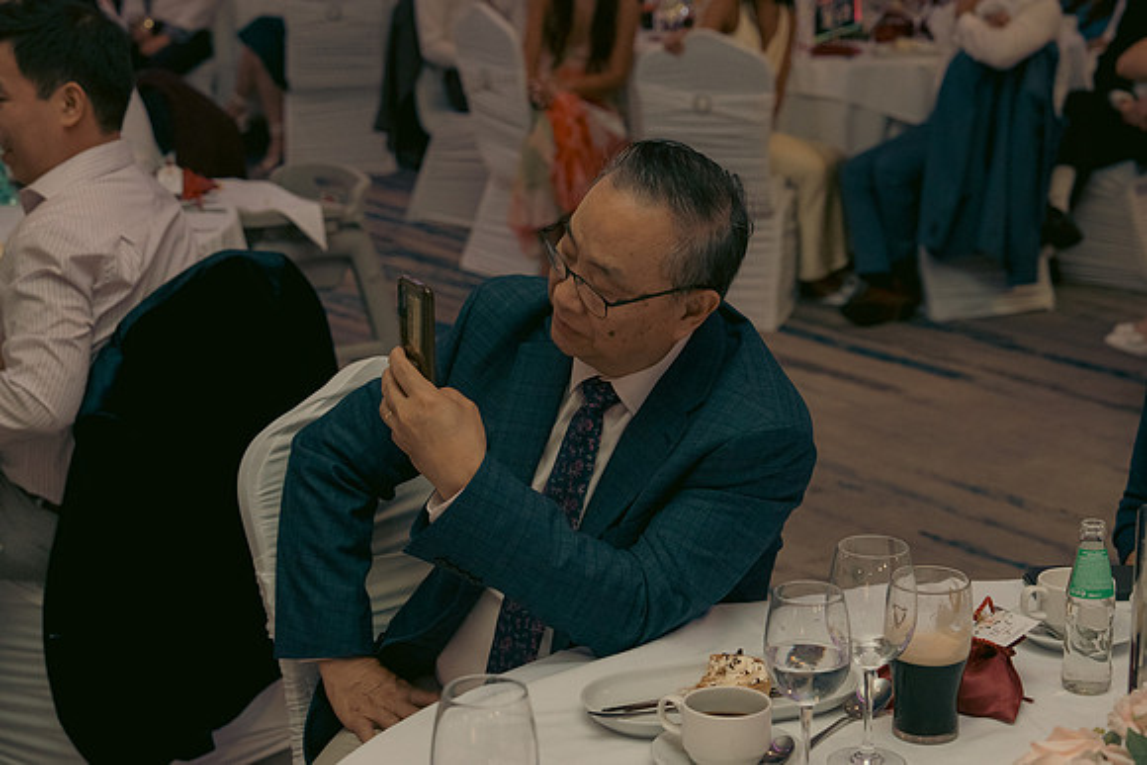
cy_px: 382
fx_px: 2294
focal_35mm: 72
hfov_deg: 28.1
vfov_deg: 18.9
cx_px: 574
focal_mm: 48
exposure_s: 1/160
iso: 2500
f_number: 3.5
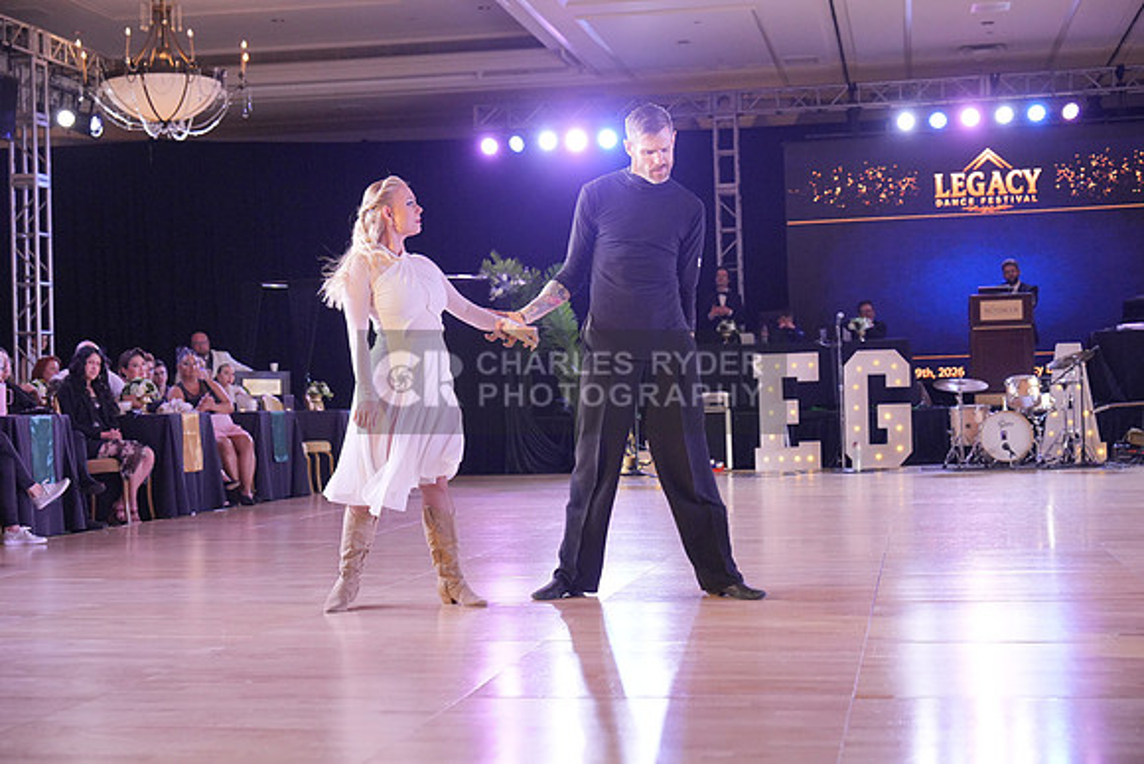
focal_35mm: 56
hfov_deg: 35.6
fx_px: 1780
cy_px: 382
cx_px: 572
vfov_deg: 24.2
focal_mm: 56
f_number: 4
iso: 4000
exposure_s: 1/500
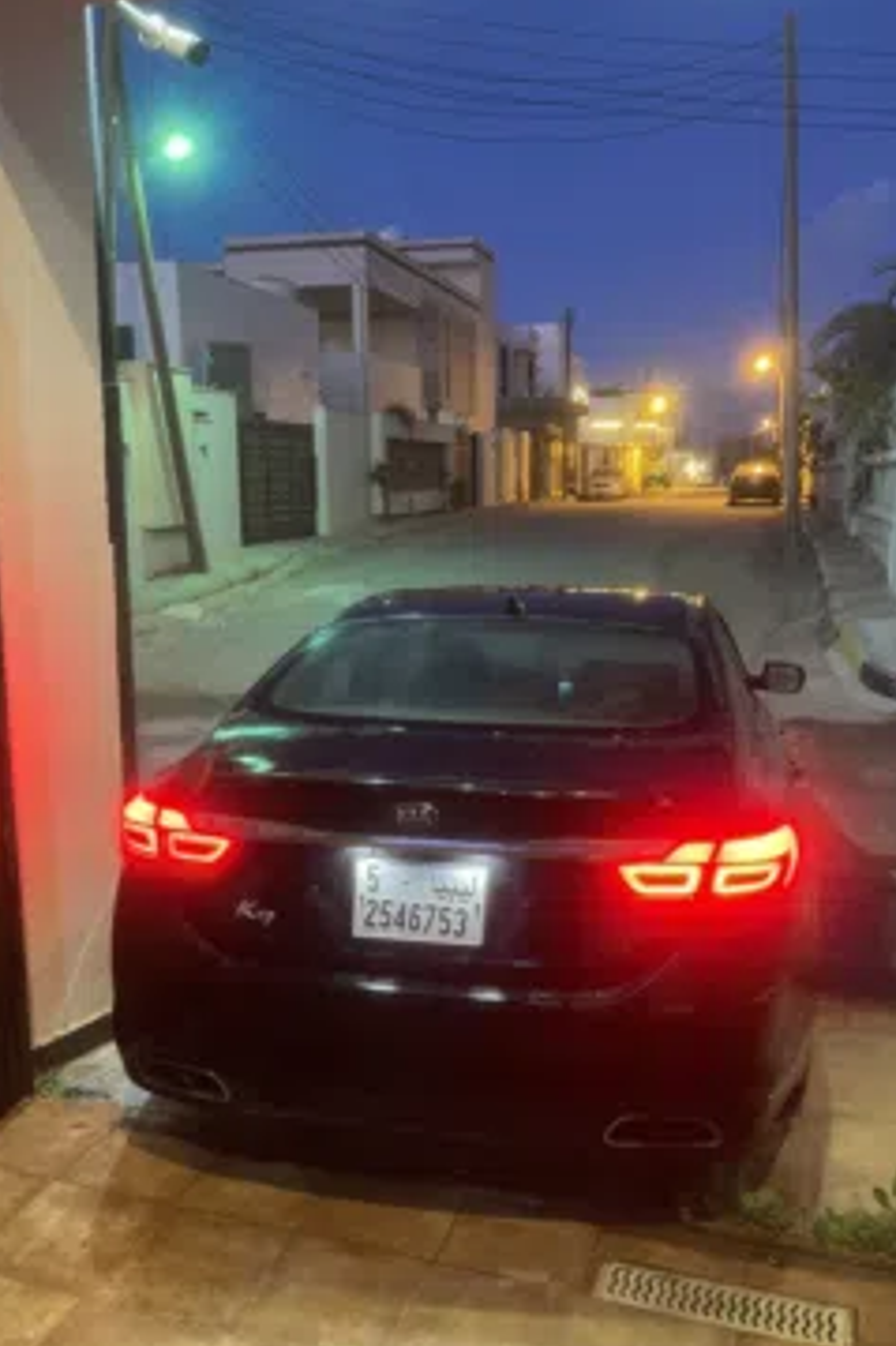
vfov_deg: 63.7
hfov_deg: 44.9
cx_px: 476
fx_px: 1084
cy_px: 682
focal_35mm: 29
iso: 640
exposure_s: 1/35
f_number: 1.6
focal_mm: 5.1
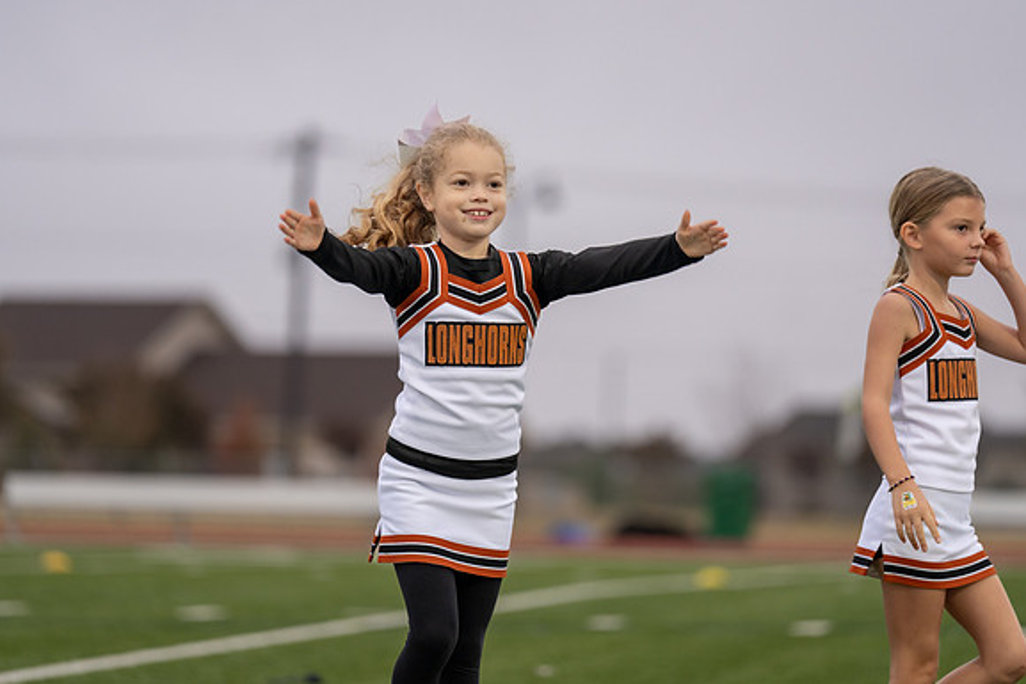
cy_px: 323
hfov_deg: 11.2
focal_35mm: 183
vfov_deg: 7.5
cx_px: 514
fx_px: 5216
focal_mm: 170
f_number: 2.8
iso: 500
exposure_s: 1/1000
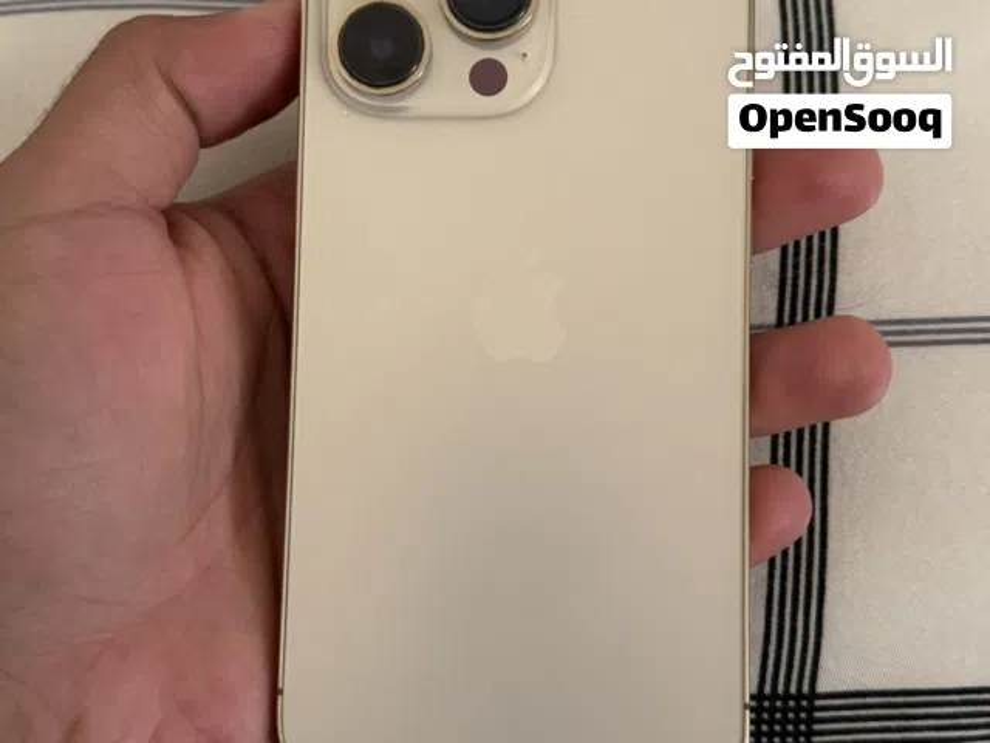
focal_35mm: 24
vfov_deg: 56.8
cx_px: 495
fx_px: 686
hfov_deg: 71.6
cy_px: 372
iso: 500
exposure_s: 1/60
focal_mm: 6.76
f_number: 1.78
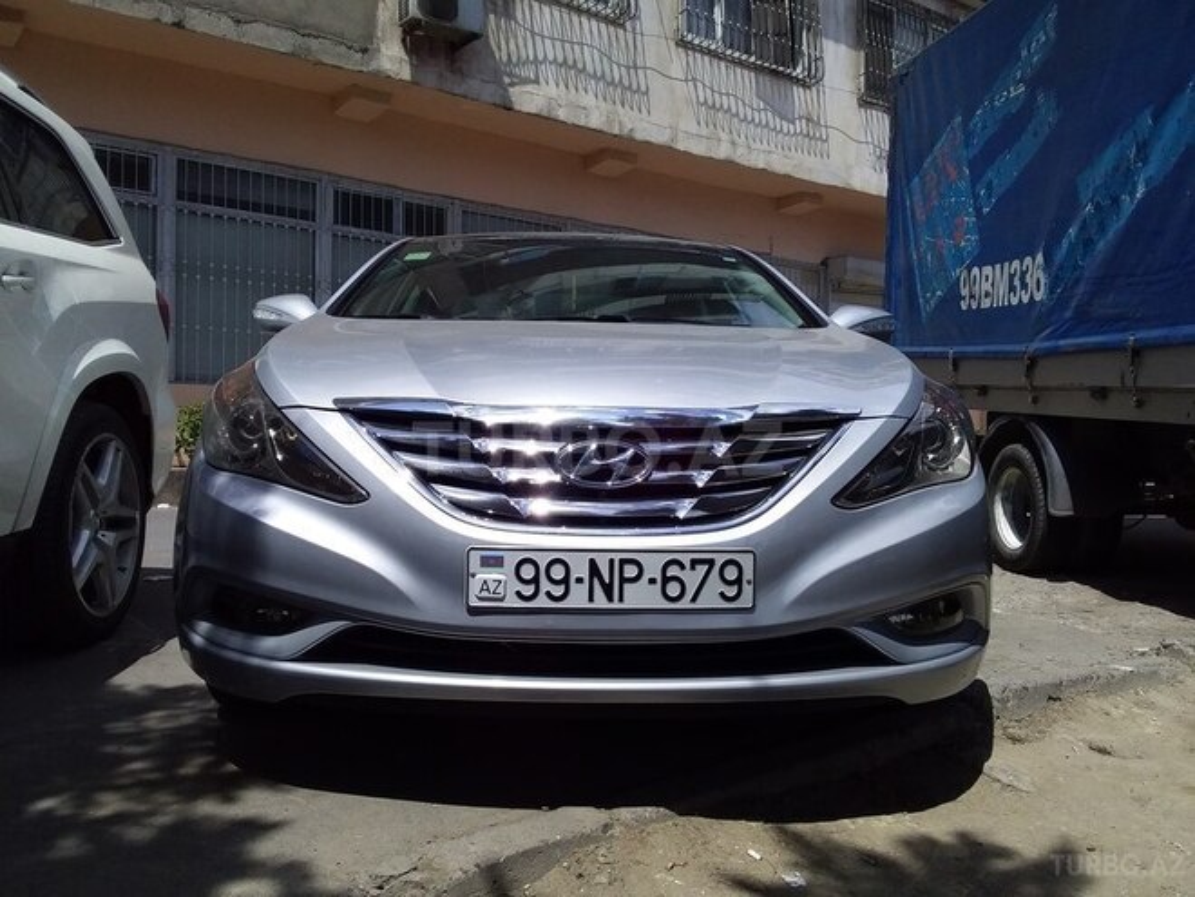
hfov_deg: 58.4
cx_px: 598
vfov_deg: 45.4
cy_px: 448
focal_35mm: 31
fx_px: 1070
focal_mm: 3.3
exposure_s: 1/2297
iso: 40
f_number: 2.2
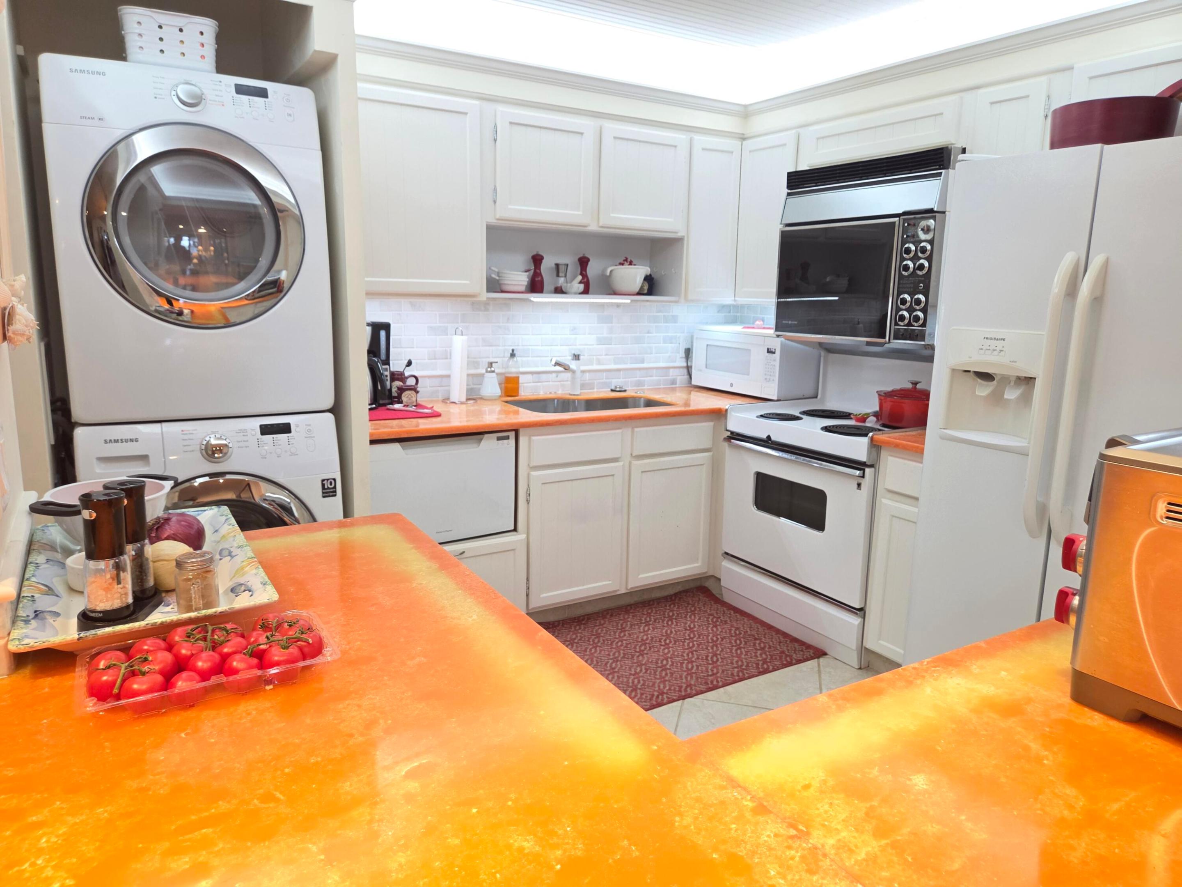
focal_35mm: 23
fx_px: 785
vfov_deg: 58.9
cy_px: 444
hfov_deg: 73.9
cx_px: 591
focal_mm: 5.4
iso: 250
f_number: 1.8
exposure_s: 1/120
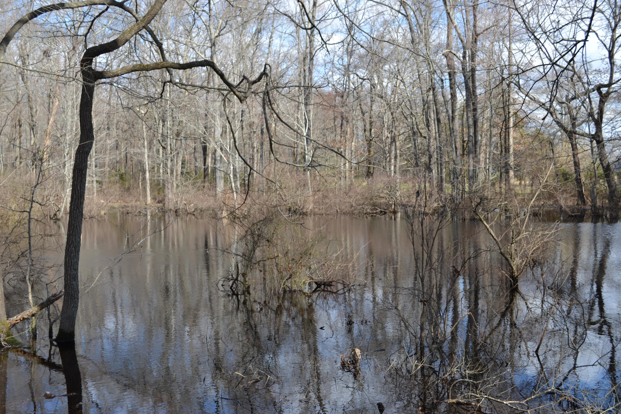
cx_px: 310
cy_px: 207
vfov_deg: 31.9
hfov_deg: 46.4
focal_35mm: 42
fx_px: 724
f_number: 6.3
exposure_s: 1/160
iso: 100
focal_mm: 28
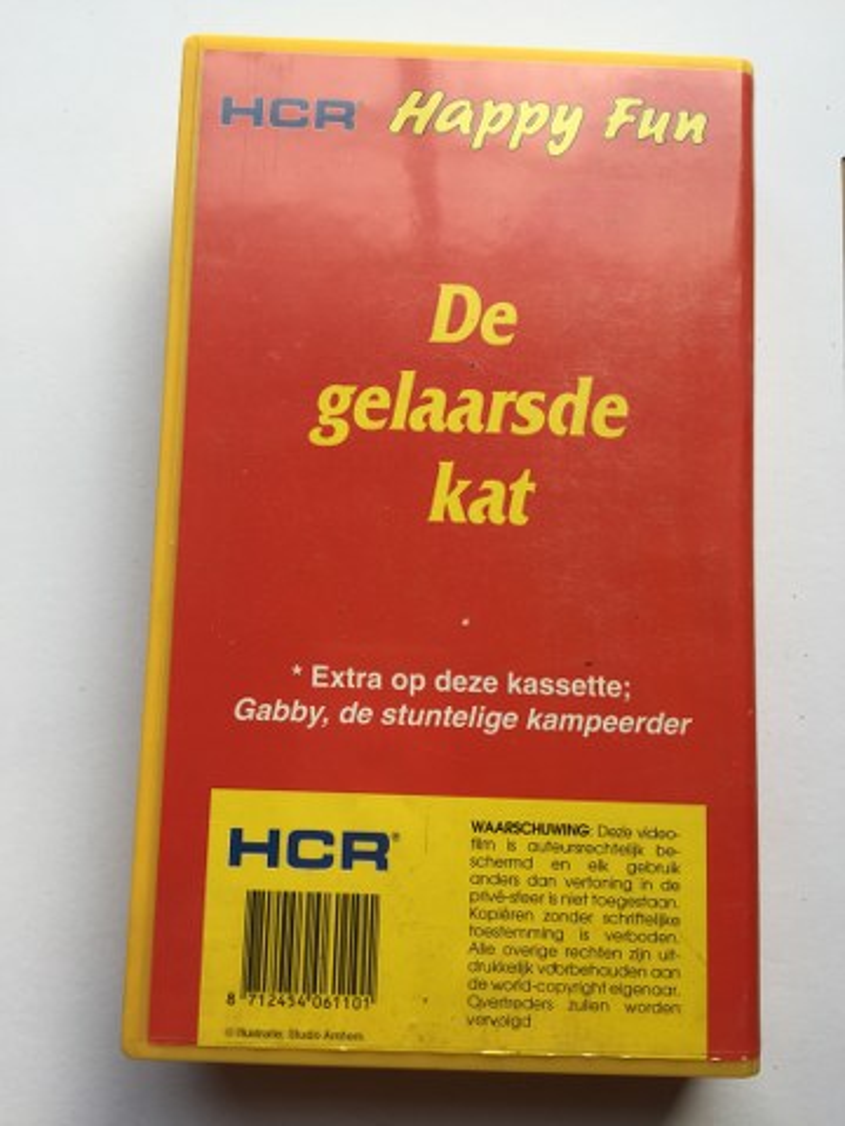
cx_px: 422
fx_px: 944
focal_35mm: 29
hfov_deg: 48.2
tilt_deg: -82.3
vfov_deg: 61.7
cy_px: 563
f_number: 2.2
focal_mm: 4.15
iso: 32
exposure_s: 1/176
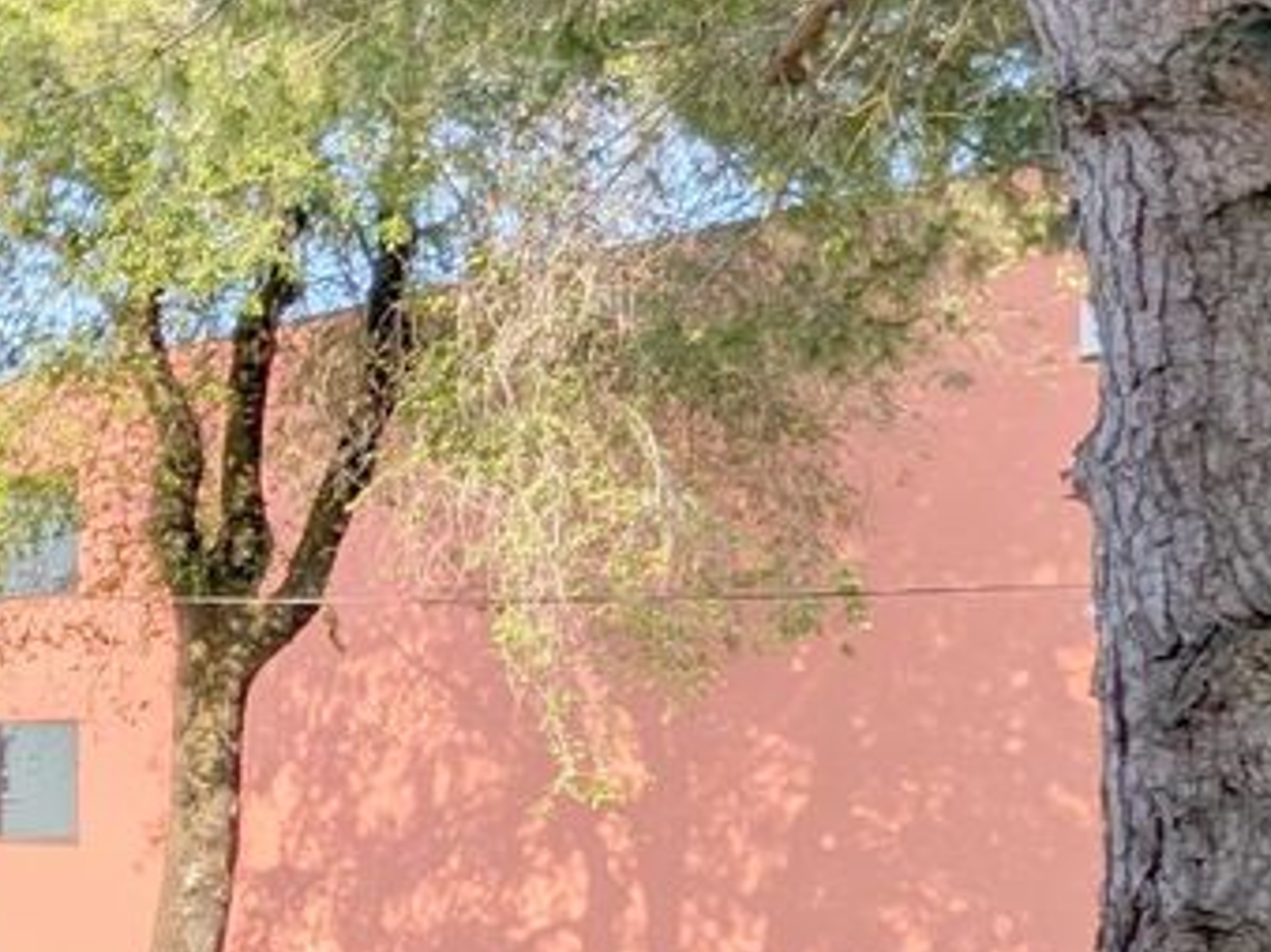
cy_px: 768
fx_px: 1688
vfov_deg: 30.7
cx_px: -862
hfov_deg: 24.6
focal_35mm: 46
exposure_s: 1/1159
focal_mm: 1.95
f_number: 2.2
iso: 41
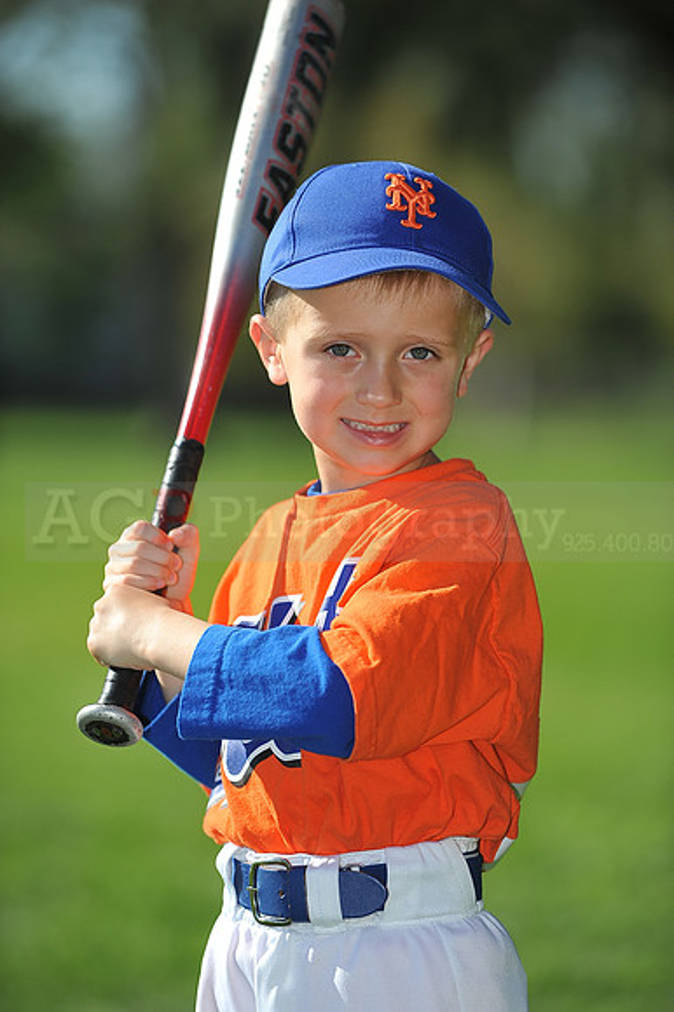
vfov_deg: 10.3
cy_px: 506
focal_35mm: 200
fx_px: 5623
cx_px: 337
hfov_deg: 6.9
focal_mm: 200
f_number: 4
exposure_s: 1/2000
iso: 200
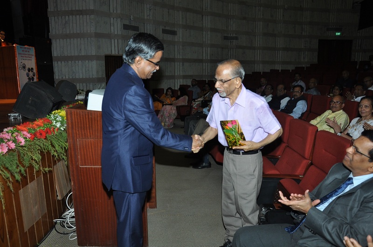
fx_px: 279
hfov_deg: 67.5
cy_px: 124
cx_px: 186
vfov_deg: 47.8
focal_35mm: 27
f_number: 5.6
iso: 500
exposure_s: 1/125
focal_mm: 18
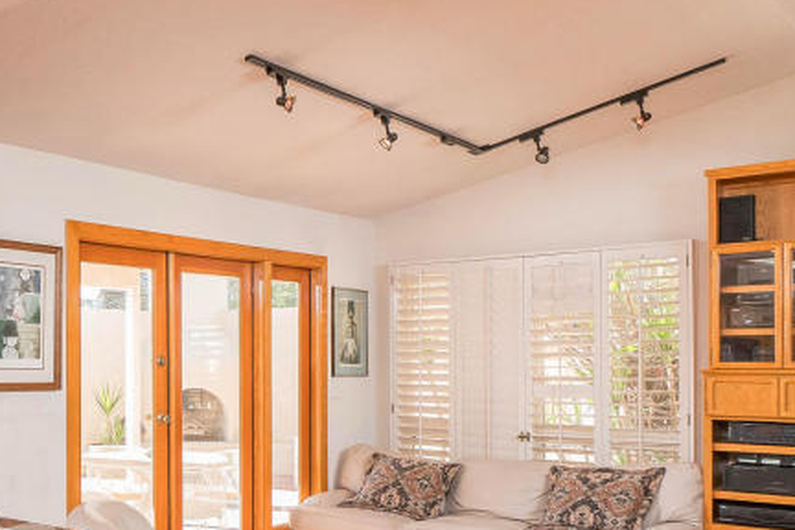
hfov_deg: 44.8
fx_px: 883
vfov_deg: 33.0
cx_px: 106
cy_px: 372
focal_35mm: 40
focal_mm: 10
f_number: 8
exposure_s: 1/100
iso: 640
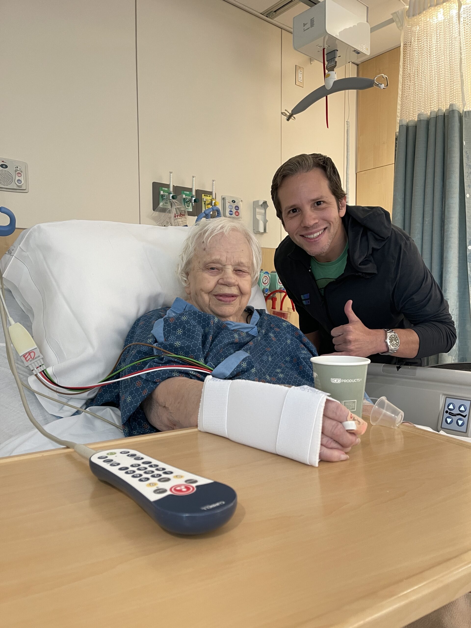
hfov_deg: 54.9
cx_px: 236
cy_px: 314
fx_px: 454
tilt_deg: -2.6
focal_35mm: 25
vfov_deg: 69.4
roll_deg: -0.5
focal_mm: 5.1
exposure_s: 1/60
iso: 250
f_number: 1.6
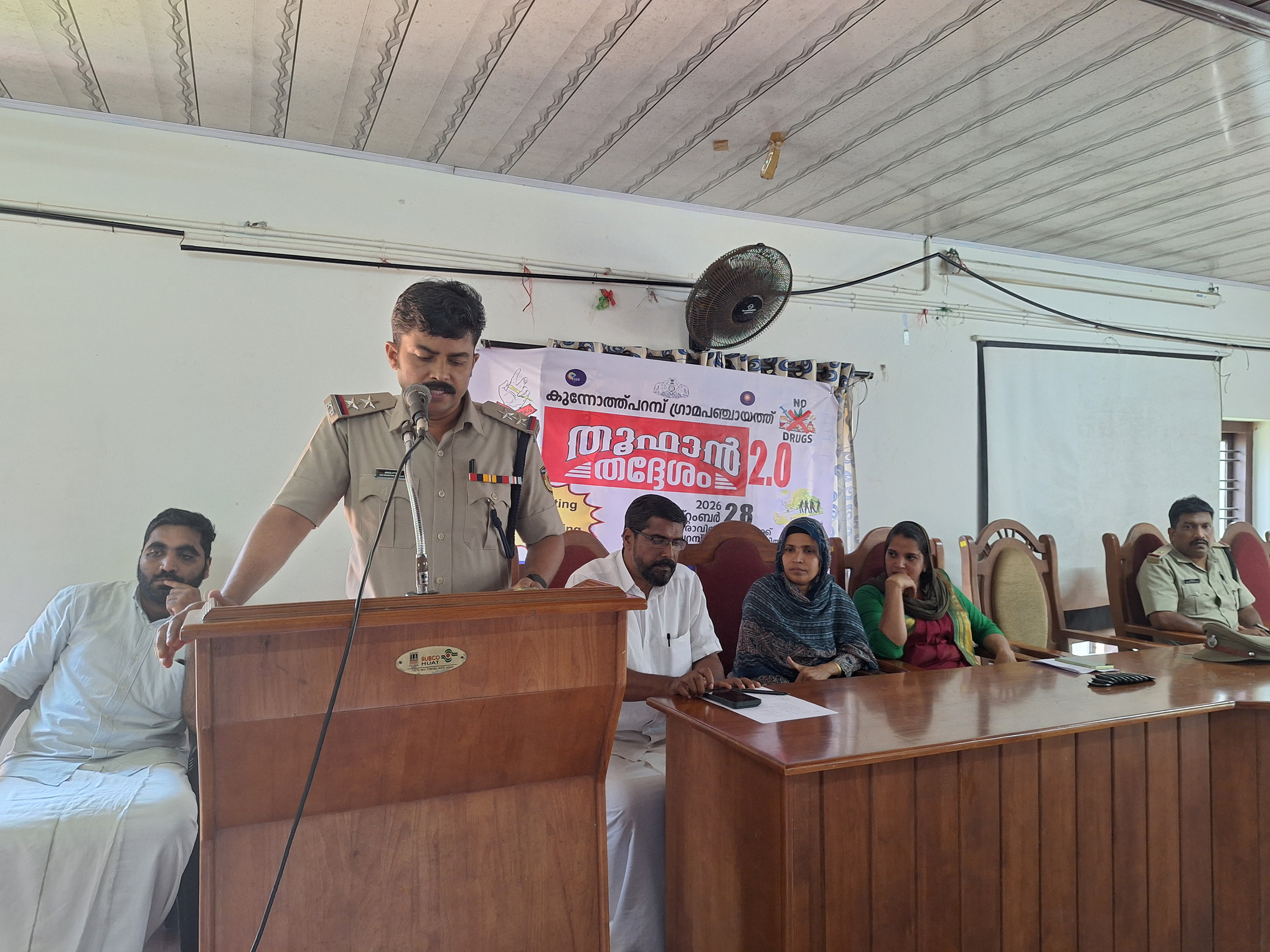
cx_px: 635
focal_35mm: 23
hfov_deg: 73.9
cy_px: 476
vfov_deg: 58.9
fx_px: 844
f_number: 1.8
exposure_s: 1/50
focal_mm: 5.54
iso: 250
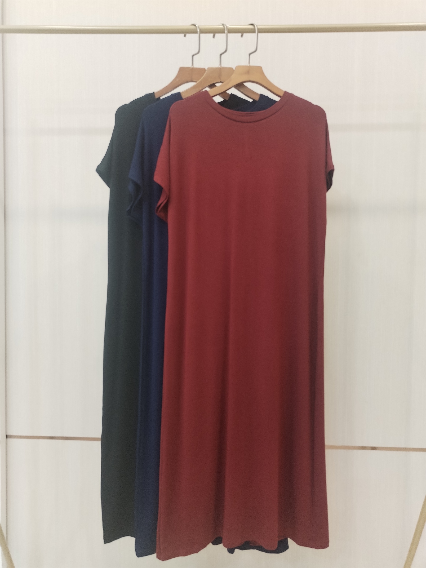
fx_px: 476
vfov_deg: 61.7
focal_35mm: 29
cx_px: 213
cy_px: 284
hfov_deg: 48.2
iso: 433
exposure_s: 1/33.3
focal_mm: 4.75
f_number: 1.8
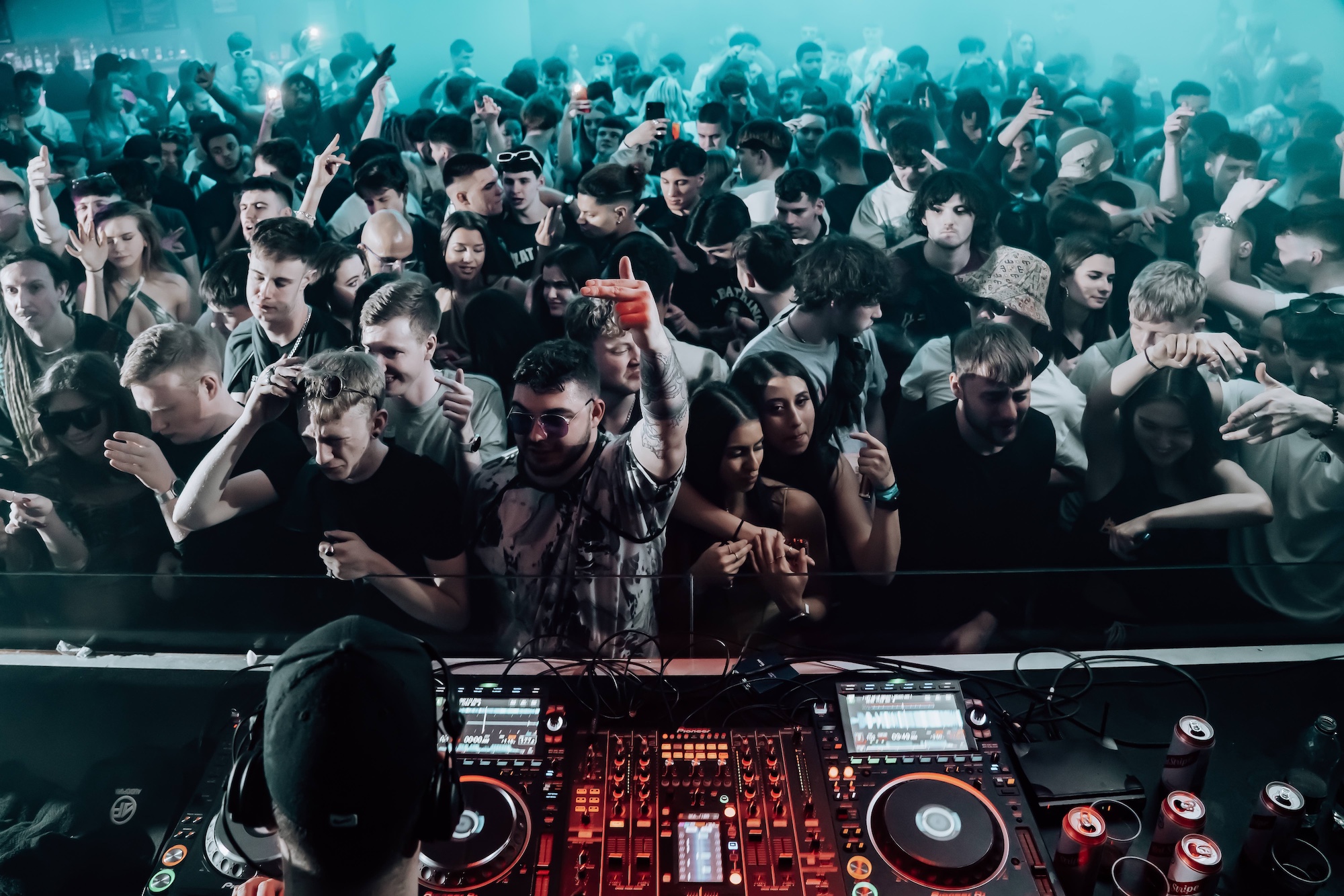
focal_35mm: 24
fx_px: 896
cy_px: 448
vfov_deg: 53.1
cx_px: 672
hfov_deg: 73.7
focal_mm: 24
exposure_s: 1/100
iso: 5000
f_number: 4
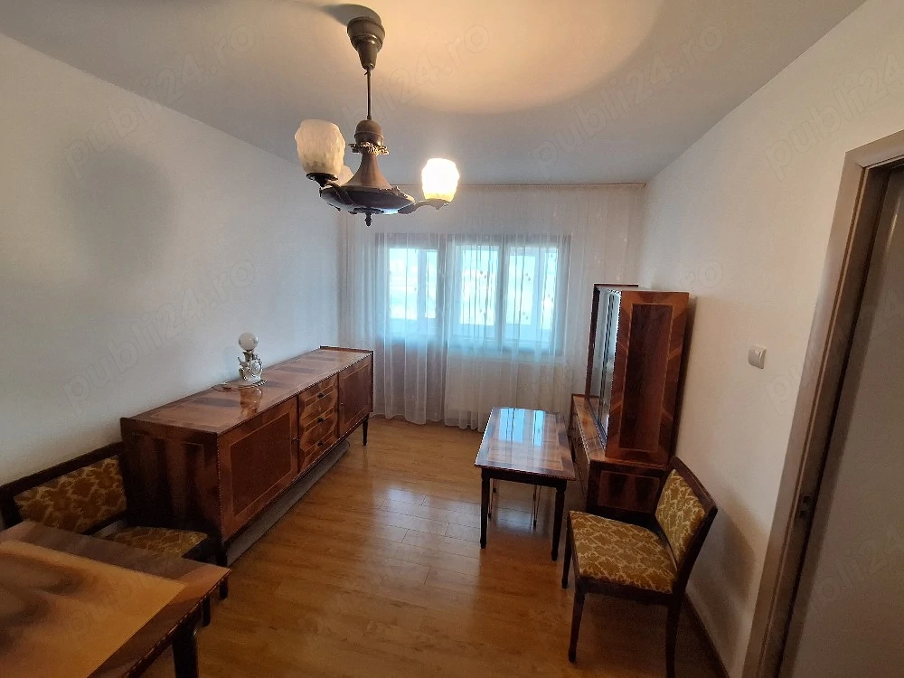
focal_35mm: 13
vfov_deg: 89.9
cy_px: 339
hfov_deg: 106.2
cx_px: 452
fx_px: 339
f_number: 2.2
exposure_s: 1/50
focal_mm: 1.74
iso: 80
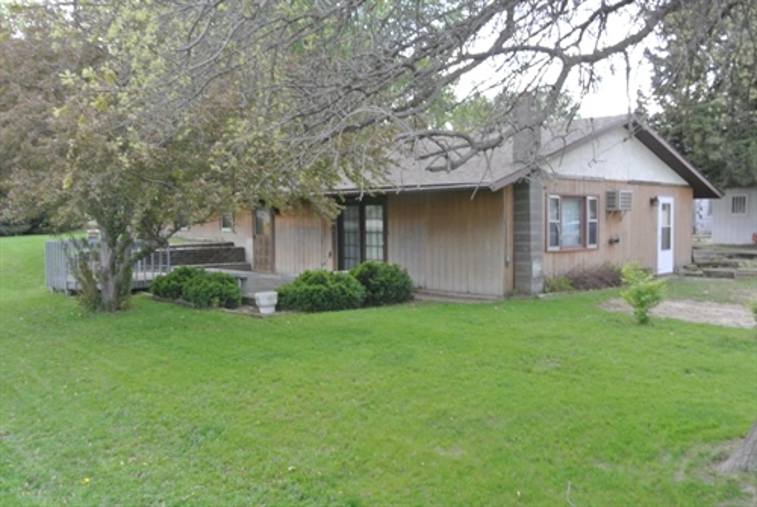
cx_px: 378
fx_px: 716
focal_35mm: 34
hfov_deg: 55.7
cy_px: 254
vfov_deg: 39.0
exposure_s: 1/50
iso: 800
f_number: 3.8
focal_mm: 12.7
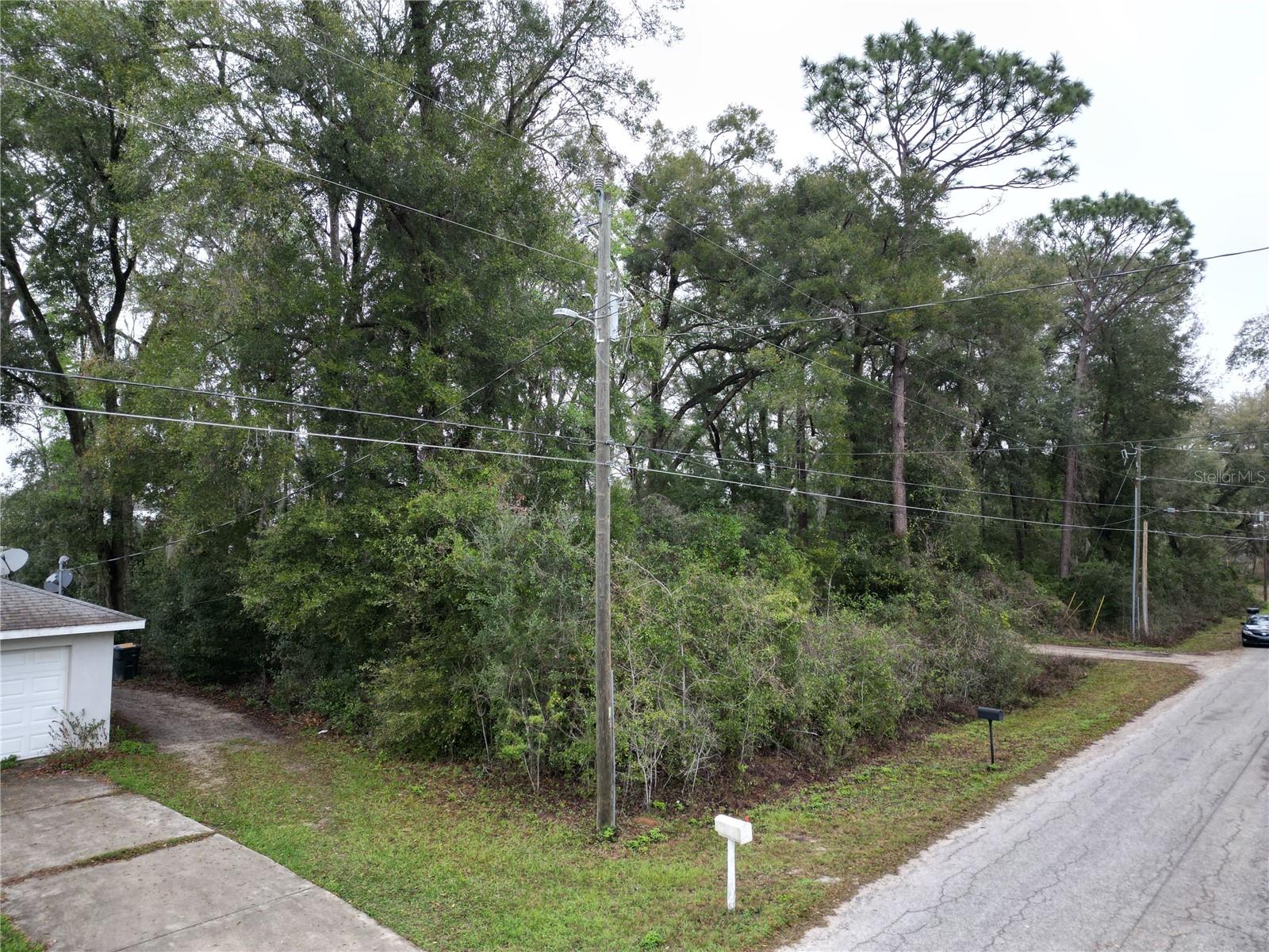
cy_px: 476
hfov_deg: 71.6
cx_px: 634
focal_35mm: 24
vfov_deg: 56.8
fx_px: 880
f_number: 1.7
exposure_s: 1/180
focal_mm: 6.72
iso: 110
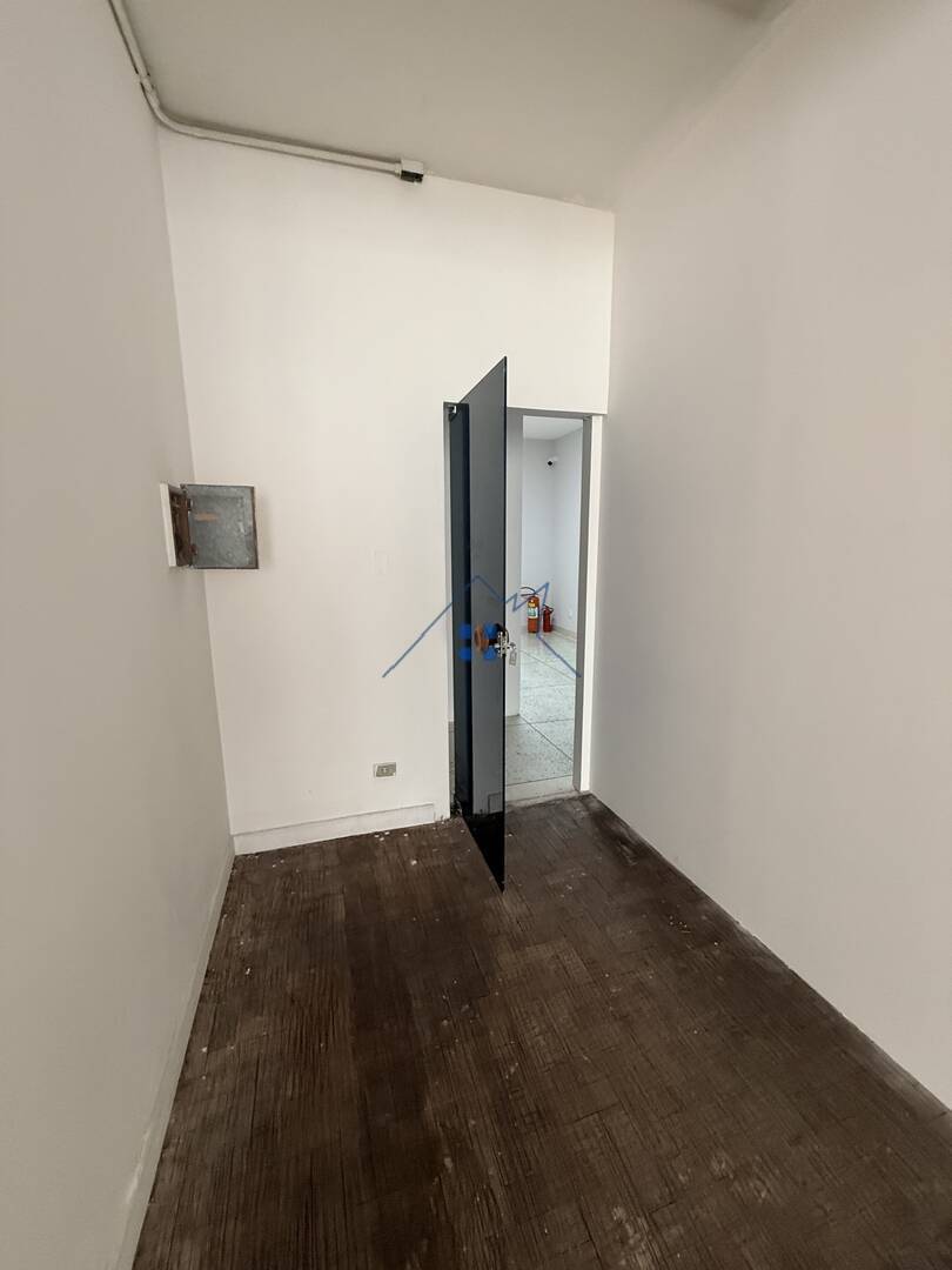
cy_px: 635
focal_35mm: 14
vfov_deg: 102.1
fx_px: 513
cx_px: 476
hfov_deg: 85.7
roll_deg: -2.0
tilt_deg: -10.4
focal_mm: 2.22
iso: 320
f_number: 2.2
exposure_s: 1/98
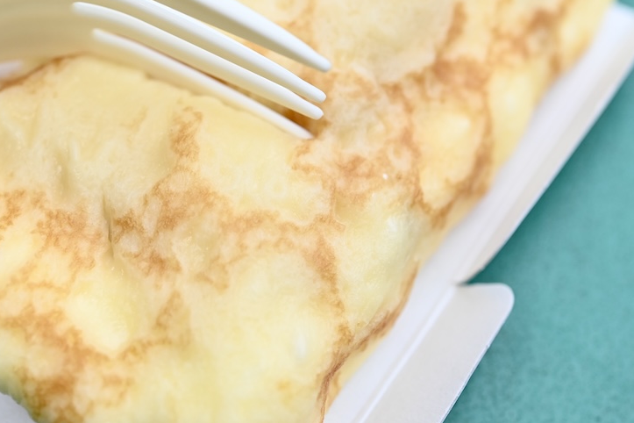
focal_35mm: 83
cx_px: 260
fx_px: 1462
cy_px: 159
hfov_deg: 24.4
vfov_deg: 16.4
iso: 1250
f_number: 6.3
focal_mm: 60
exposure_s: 1/1600
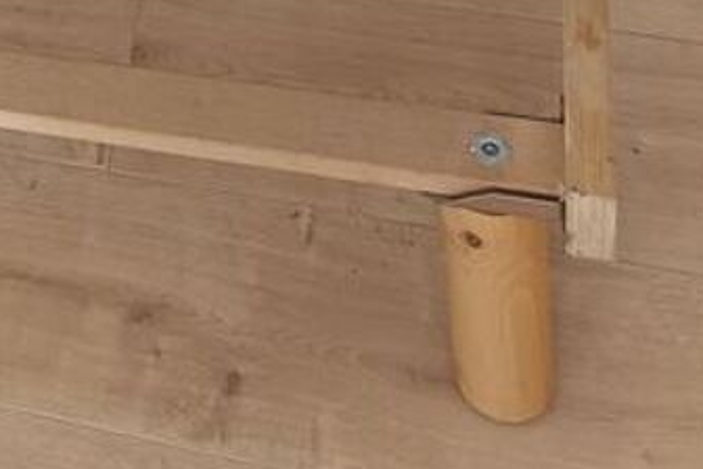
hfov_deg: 18.8
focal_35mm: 99
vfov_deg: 11.5
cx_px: -266
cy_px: -635
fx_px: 1933
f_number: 1.7
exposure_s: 1/50
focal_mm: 5.31
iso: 576
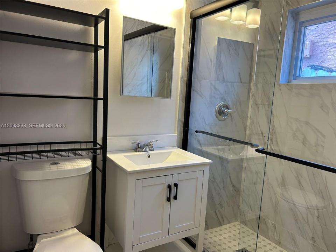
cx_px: 168
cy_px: 126
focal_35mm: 26
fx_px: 252
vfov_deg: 53.1
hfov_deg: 67.3
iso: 100
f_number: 1.5
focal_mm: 5.7
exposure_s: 1/120
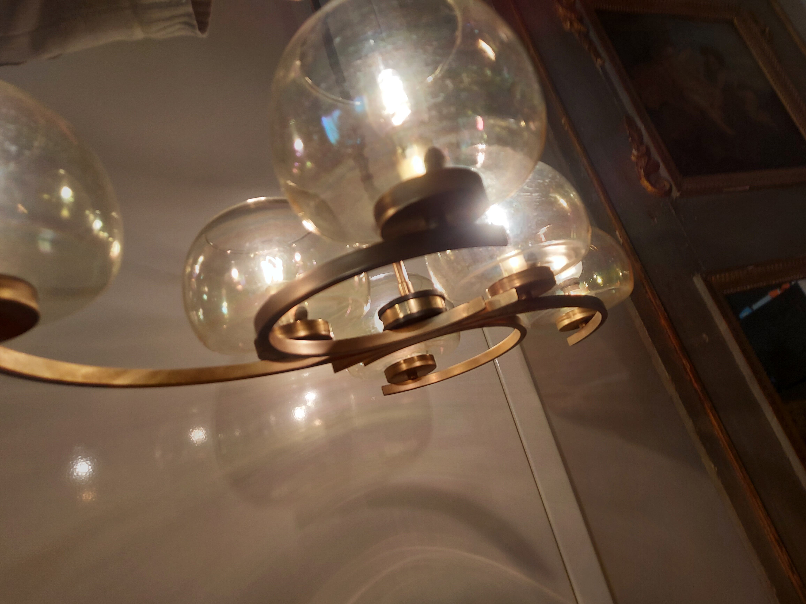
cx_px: 403
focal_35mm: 24
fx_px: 559
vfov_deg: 56.8
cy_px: 302
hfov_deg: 71.6
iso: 40
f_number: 1.8
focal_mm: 5.23
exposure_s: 1/100
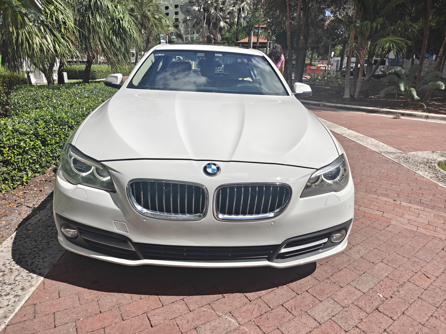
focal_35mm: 23
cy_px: 167
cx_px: 223
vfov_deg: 58.9
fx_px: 296
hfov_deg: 73.9
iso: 64
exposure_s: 1/1344
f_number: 1.6
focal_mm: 6.06
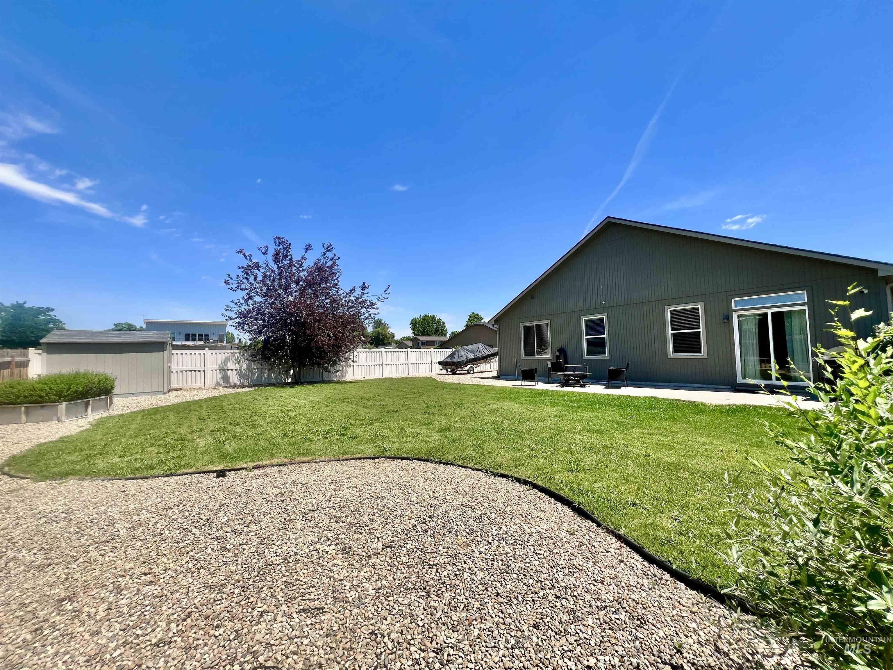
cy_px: 335
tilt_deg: +3.1
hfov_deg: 106.2
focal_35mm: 13
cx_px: 446
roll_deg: +2.2
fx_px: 335
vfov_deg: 89.9
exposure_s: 1/1553
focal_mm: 1.57
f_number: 1.8
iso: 32
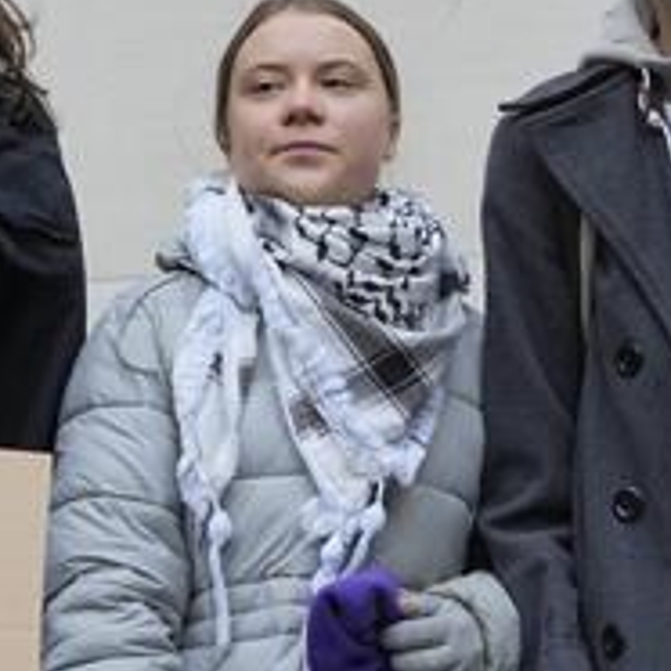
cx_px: 336
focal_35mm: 104
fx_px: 2281
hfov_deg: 16.7
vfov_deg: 16.7
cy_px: 359
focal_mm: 35
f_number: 2.8
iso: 2000
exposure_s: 1/1000
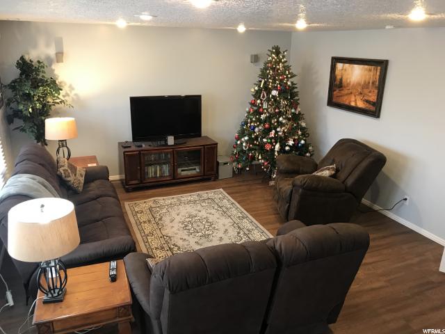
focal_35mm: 28
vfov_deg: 49.7
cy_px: 167
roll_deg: -1.2
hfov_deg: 63.4
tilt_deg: -18.0
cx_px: 222
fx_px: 360
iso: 50
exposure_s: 1/15
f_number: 1.8
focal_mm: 3.99
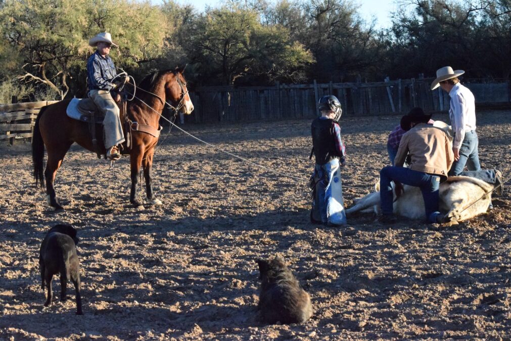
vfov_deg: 16.6
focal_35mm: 82
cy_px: 170
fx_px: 1171
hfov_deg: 24.6
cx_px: 256
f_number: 10
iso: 12800
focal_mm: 55
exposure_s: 1/4000
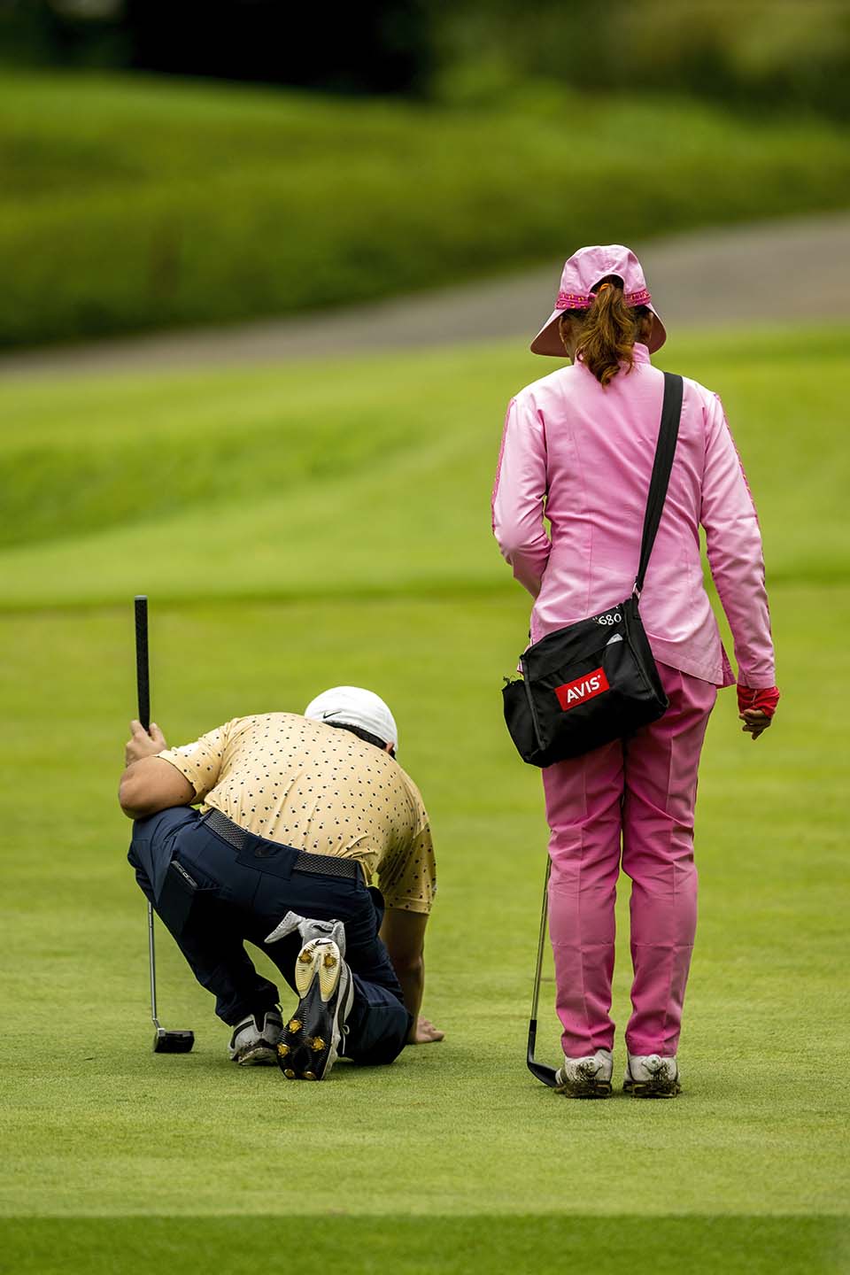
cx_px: 425
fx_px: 14166
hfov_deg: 3.4
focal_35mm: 400
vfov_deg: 5.2
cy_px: 638
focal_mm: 400
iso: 1400
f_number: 3.5
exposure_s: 1/4000
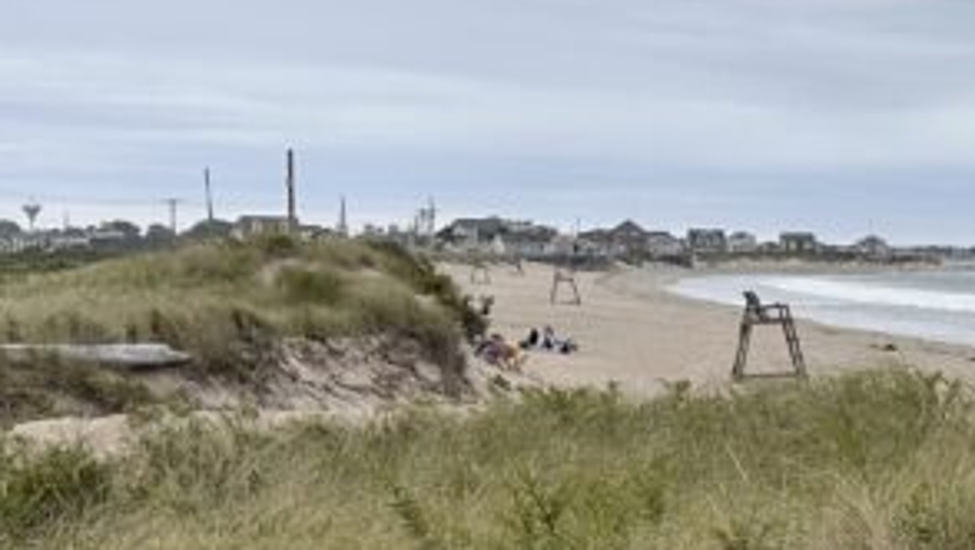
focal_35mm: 91
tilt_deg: -4.8
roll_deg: -0.2
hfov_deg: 21.7
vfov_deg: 13.3
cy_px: 431
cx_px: 1157
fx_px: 2355
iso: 80
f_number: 1.78
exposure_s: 1/2299
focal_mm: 6.86
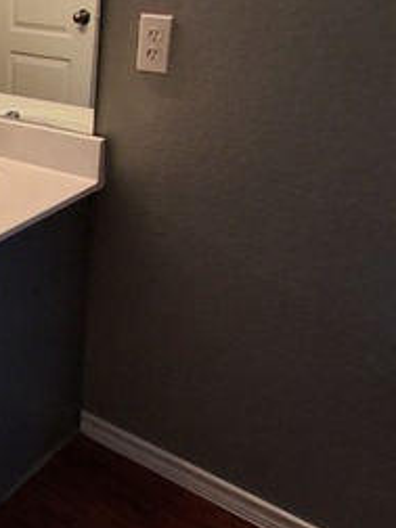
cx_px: -52
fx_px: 686
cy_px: 227
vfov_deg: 42.0
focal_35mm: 45
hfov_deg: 28.8
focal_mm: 1.4
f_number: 2.2
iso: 200
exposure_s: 1/40
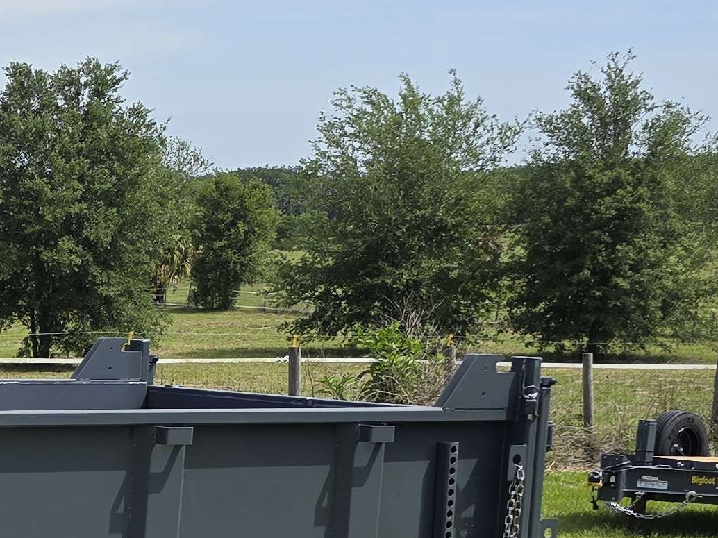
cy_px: 516
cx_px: -274
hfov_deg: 19.8
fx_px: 1846
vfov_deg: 16.3
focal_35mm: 89
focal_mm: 6.3
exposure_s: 1/773
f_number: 1.7
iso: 12
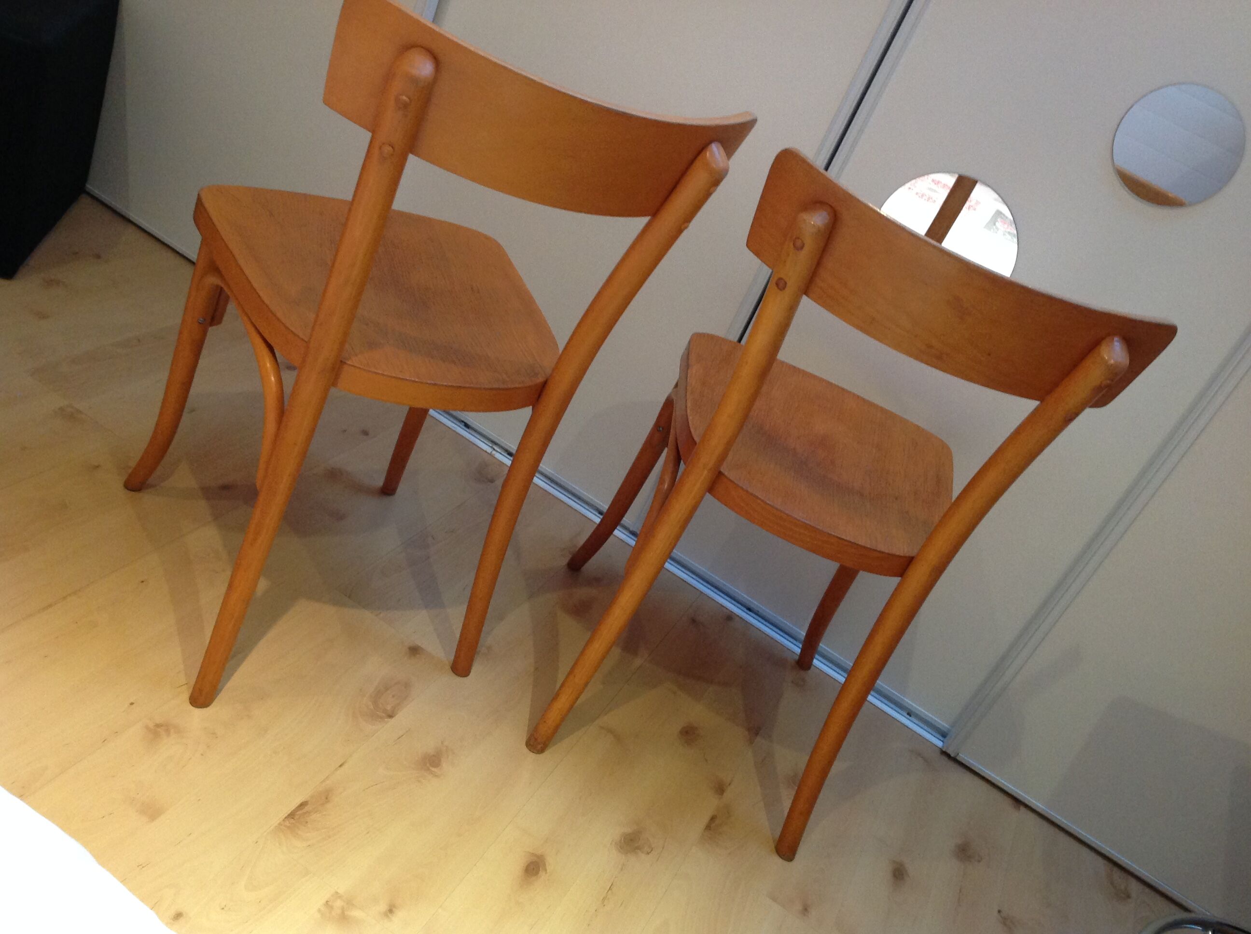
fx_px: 1263
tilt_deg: -28.5
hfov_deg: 52.7
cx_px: 626
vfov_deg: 40.6
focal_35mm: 35
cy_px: 467
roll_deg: -26.0
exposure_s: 1/15
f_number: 2.4
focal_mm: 4.28
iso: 200
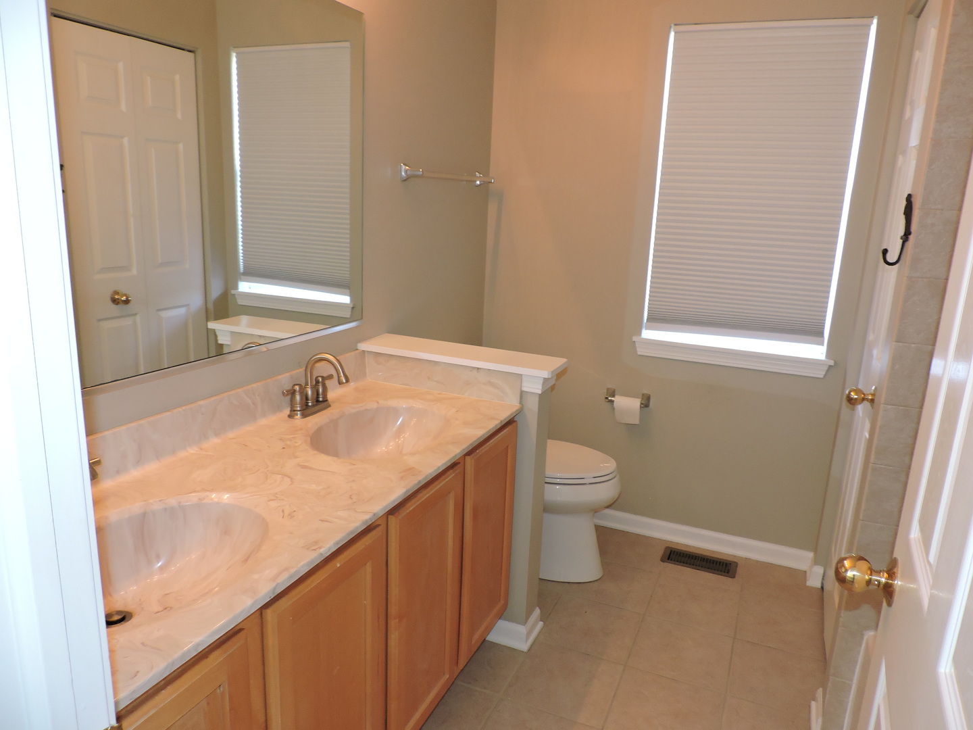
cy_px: 365
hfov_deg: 71.6
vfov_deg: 56.8
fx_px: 675
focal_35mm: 24
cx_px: 486
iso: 360
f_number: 3
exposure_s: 1/40
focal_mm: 4.3
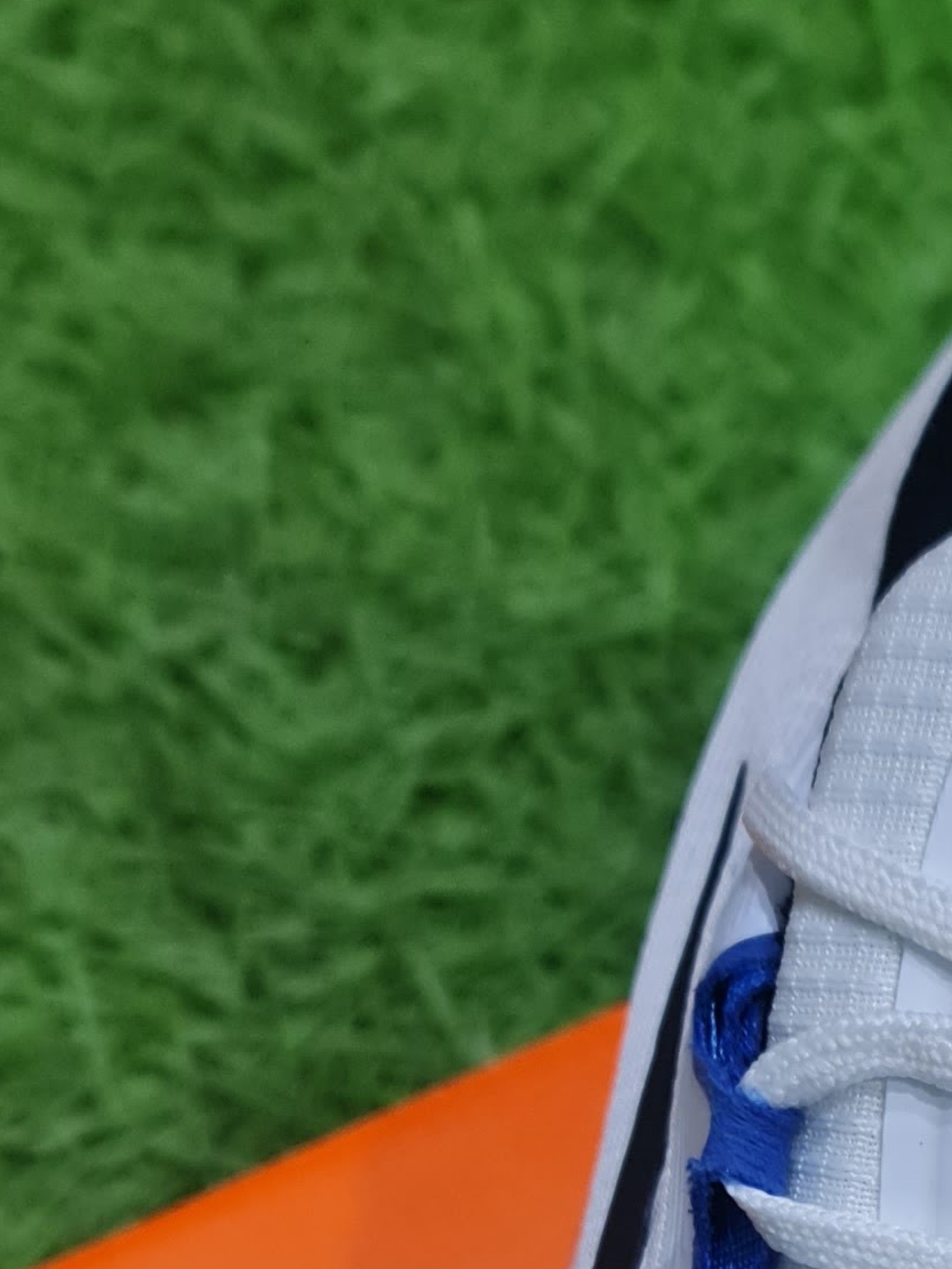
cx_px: 1014
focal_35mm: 90
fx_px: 3301
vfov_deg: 20.1
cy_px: 1619
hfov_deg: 16.0
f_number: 1.8
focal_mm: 7
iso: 200
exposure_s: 1/60
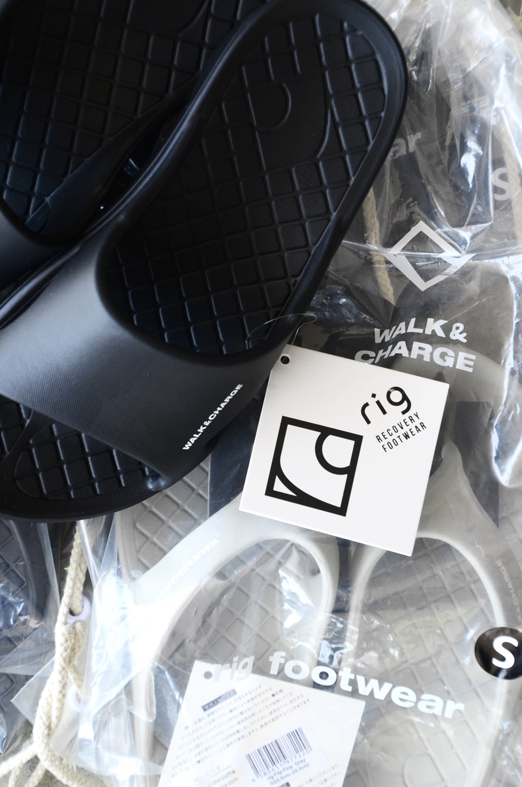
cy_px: 394
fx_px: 2030
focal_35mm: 93
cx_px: 261
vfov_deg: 21.9
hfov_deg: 14.7
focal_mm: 62
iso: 640
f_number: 5
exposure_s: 1/250
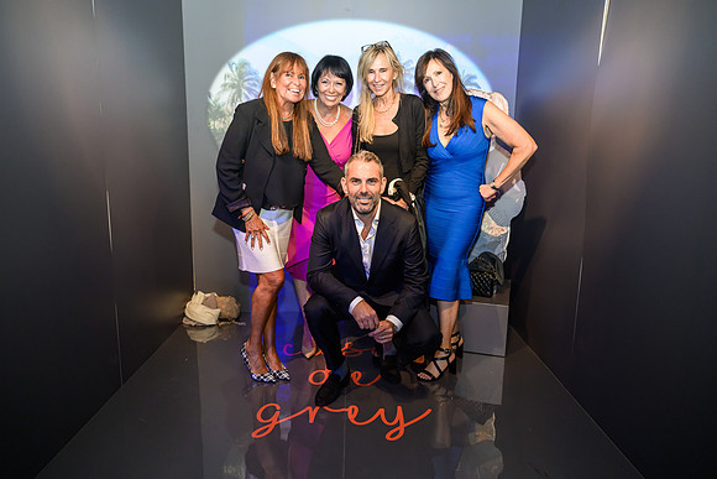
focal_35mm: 26
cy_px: 240
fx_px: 508
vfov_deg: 50.4
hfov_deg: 70.4
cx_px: 358
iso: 1600
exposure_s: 1/160
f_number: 2.8
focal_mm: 25.5
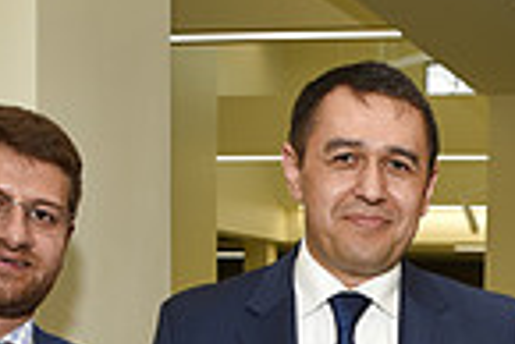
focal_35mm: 104
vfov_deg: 12.4
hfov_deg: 19.0
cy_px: 555
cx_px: 536
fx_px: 1489
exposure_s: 1/60
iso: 200
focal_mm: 26
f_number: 5
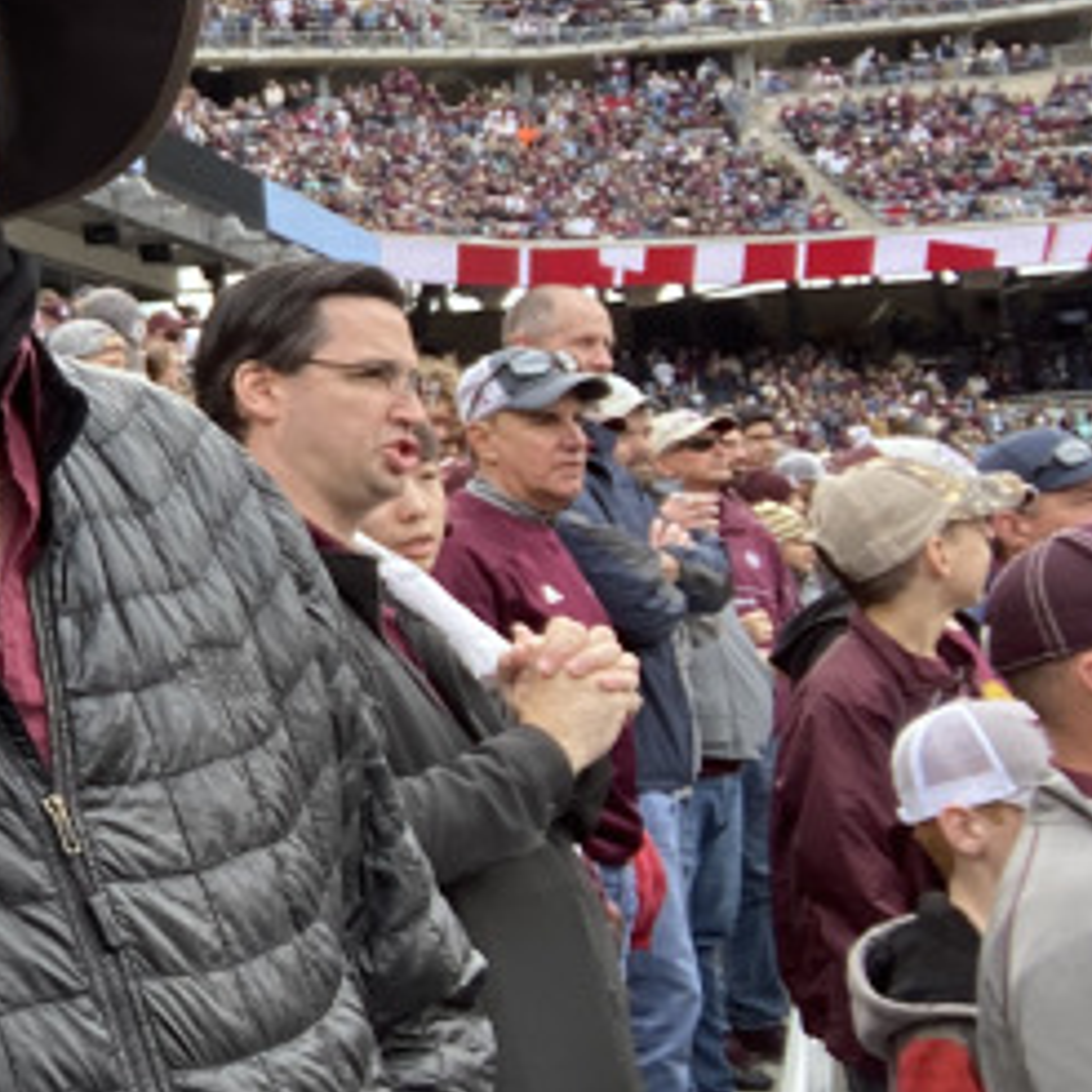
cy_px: 271
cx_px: -595
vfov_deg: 25.8
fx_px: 2356
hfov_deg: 21.4
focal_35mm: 66
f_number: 2.2
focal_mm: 2.71
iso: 25
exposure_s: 1/203
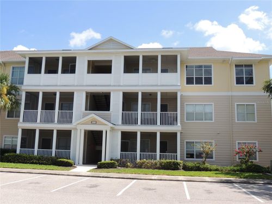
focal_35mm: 35
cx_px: 136
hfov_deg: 52.6
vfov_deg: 40.7
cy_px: 102
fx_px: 275
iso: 100
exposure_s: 1/800
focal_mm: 6.2
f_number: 3.3
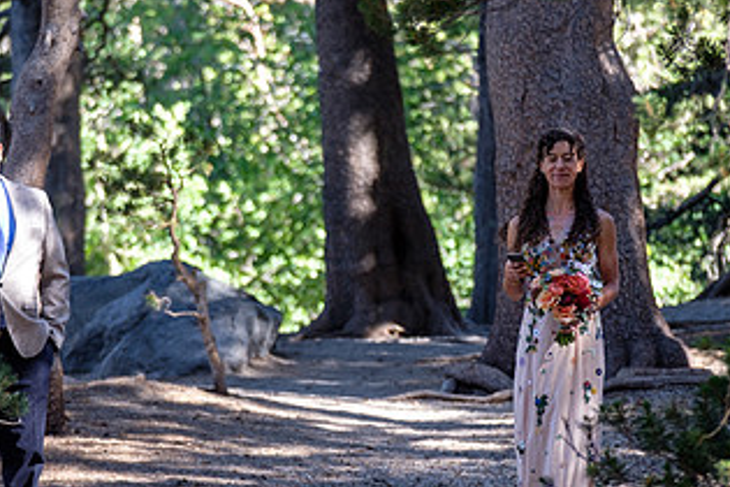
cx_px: 336
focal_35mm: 372
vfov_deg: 3.7
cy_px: 231
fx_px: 7543
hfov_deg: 5.5
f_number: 2.8
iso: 200
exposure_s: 1/160
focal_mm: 134.4
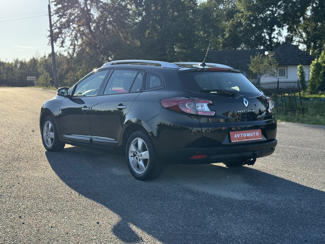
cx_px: 162
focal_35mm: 48
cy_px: 122
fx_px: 451
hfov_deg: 39.7
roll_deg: +1.0
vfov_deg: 30.3
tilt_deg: -5.3
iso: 64
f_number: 1.78
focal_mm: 6.76
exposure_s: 1/1560
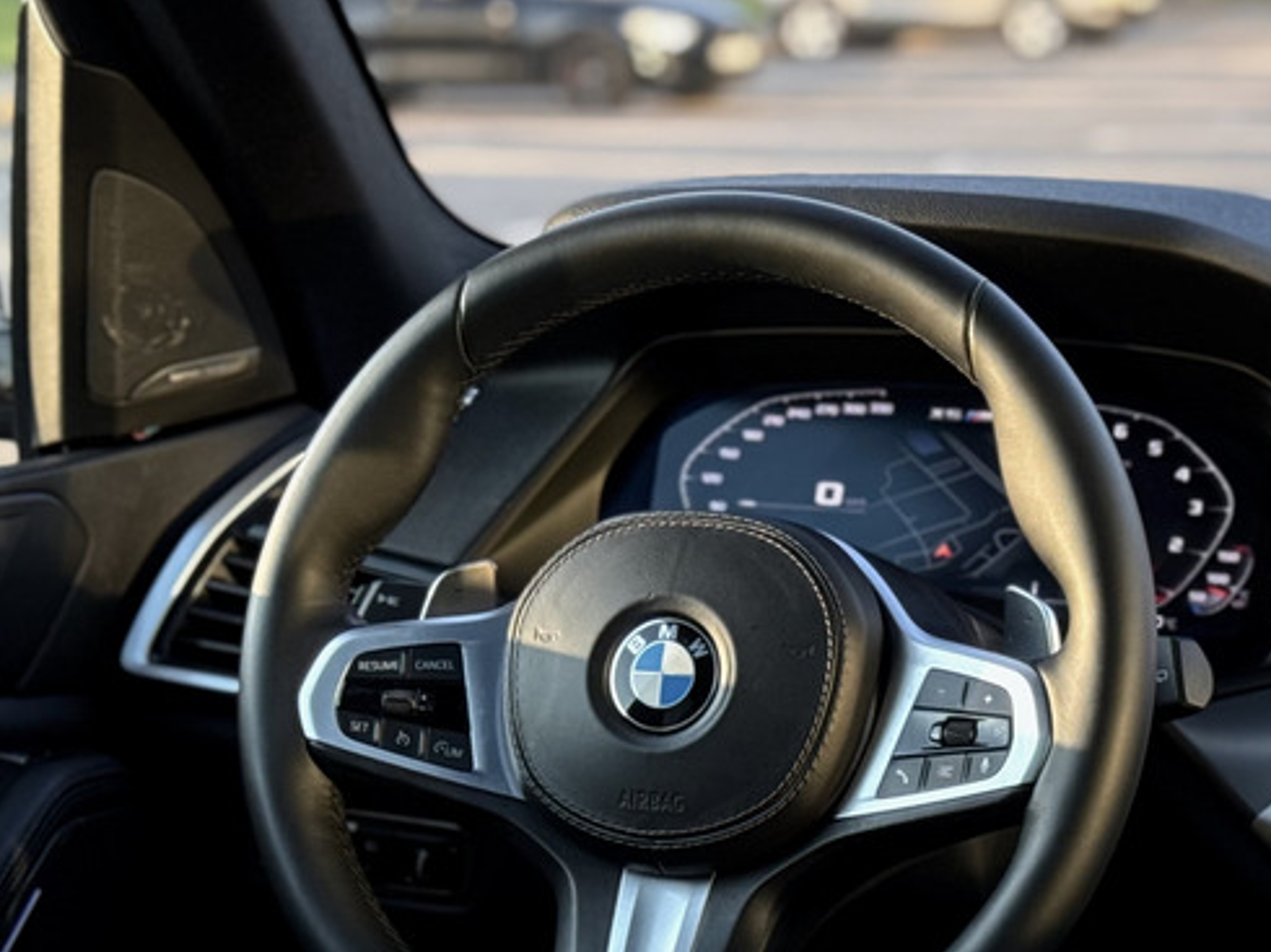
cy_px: 866
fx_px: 3597
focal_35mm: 98
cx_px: 1027
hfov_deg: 19.8
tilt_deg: -13.8
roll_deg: +1.0
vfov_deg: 14.9
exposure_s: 1/305
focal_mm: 6.76
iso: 100
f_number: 1.78
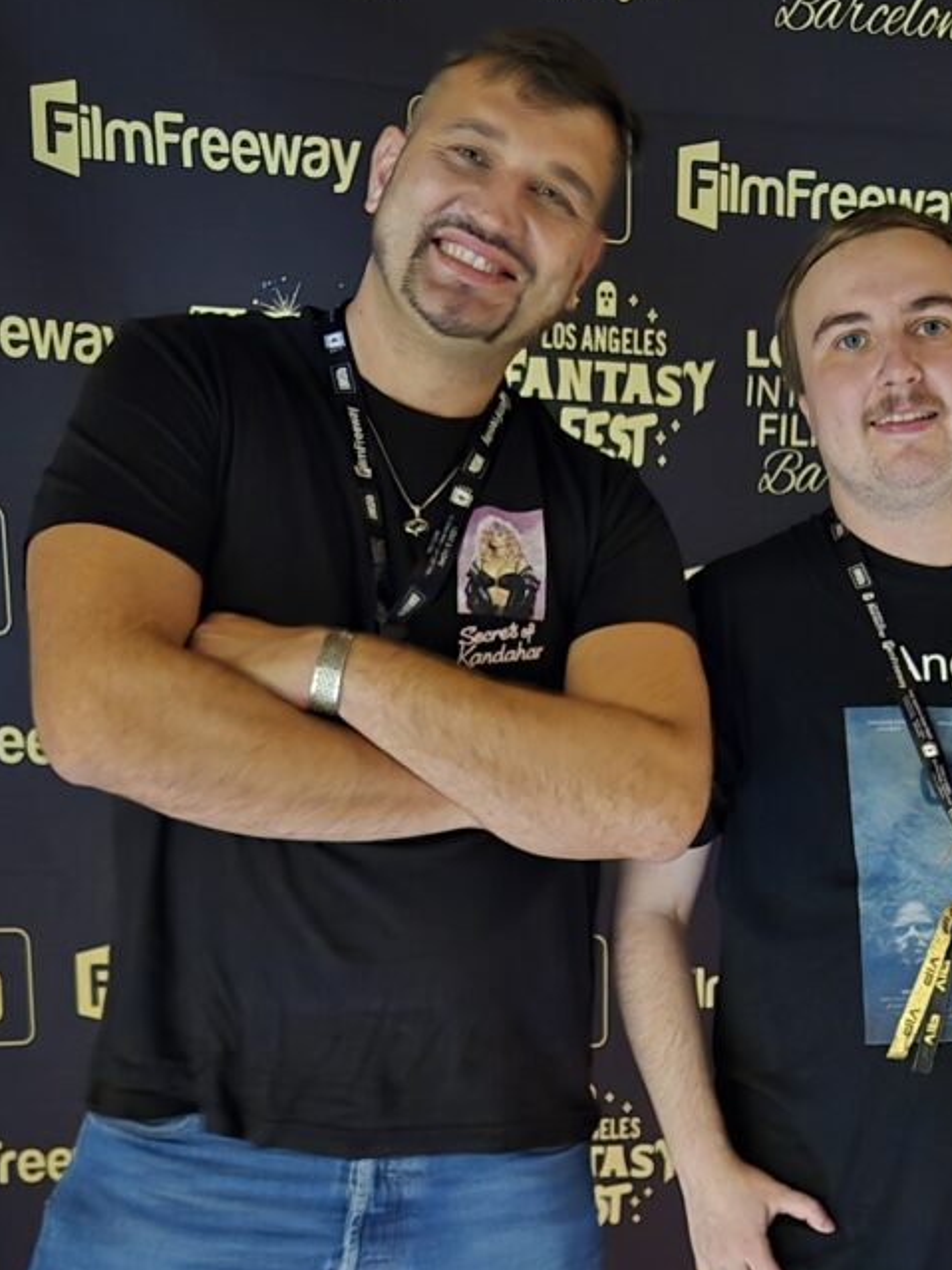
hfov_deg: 29.9
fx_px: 1761
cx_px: 672
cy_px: 993
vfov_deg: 38.4
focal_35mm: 48
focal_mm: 5.4
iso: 2000
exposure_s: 1/16.7
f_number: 1.8
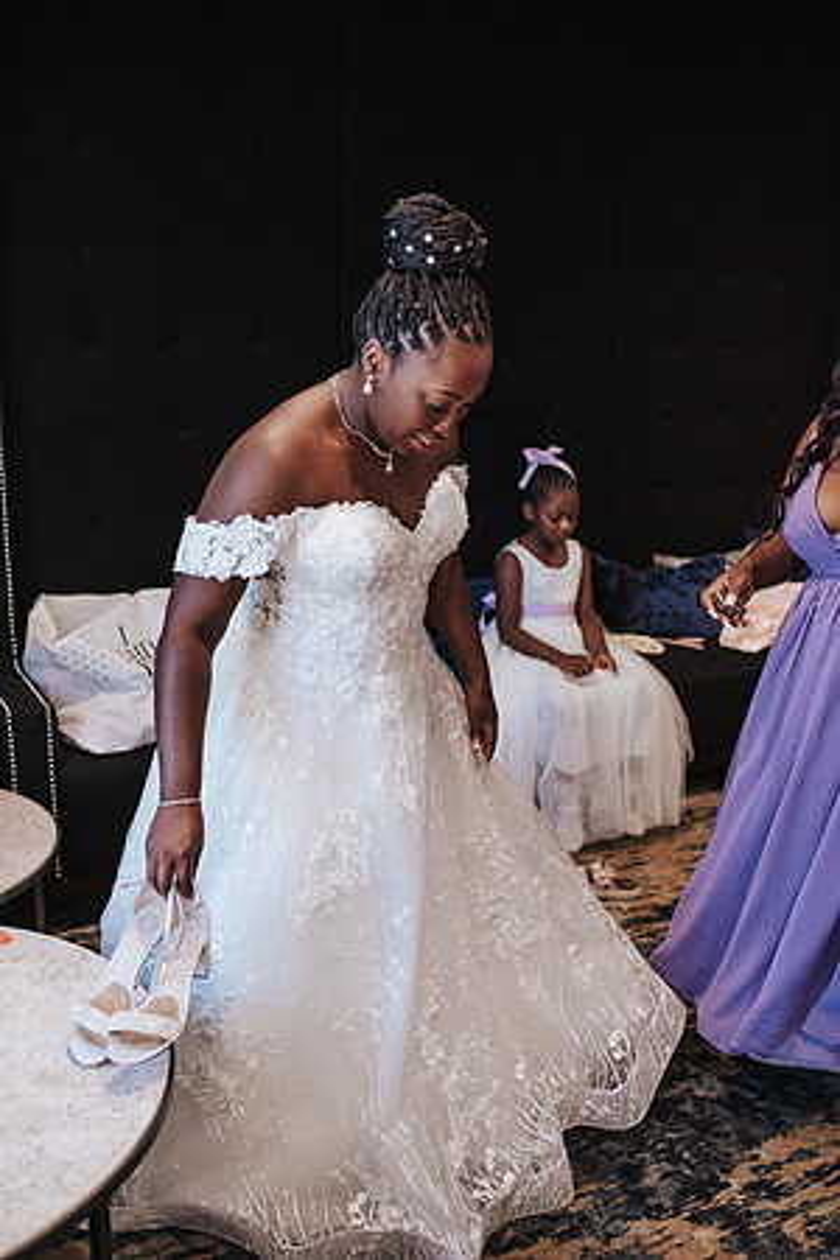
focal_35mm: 35
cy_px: 630
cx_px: 420
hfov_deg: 37.9
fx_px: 1225
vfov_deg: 54.4
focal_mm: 35
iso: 1000
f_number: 3.2
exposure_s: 1/800
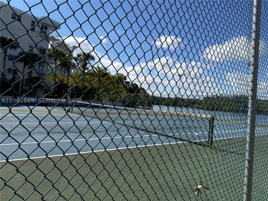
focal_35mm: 24
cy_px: 100
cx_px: 134
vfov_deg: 56.8
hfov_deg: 71.6
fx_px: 186
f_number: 1.78
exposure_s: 1/5714
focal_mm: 6.76
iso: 80
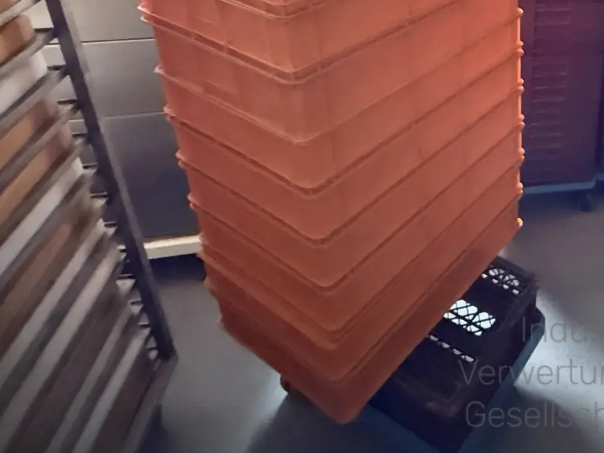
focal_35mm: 34
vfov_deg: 36.9
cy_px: -12
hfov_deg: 47.3
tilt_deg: -20.7
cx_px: 567
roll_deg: -2.8
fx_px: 593
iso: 1600
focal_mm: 2.22
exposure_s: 1/44
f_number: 2.2
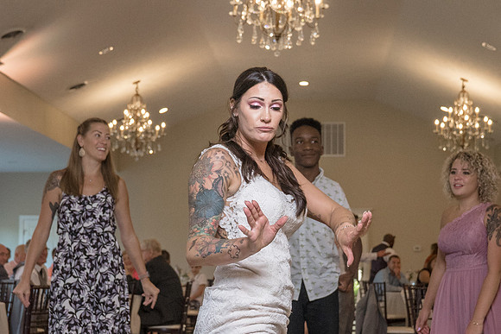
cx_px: 255
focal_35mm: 69
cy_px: 240
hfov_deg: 29.1
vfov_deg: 19.6
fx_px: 964
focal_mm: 32
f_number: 4
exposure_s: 1/250
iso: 2000
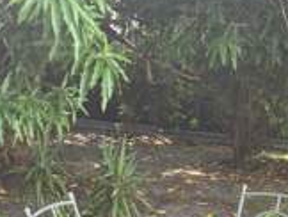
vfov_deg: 21.5
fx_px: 567
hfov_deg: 28.0
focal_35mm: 68
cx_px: 66
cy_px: 153
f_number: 1.7
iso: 40
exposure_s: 1/180
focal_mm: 6.3
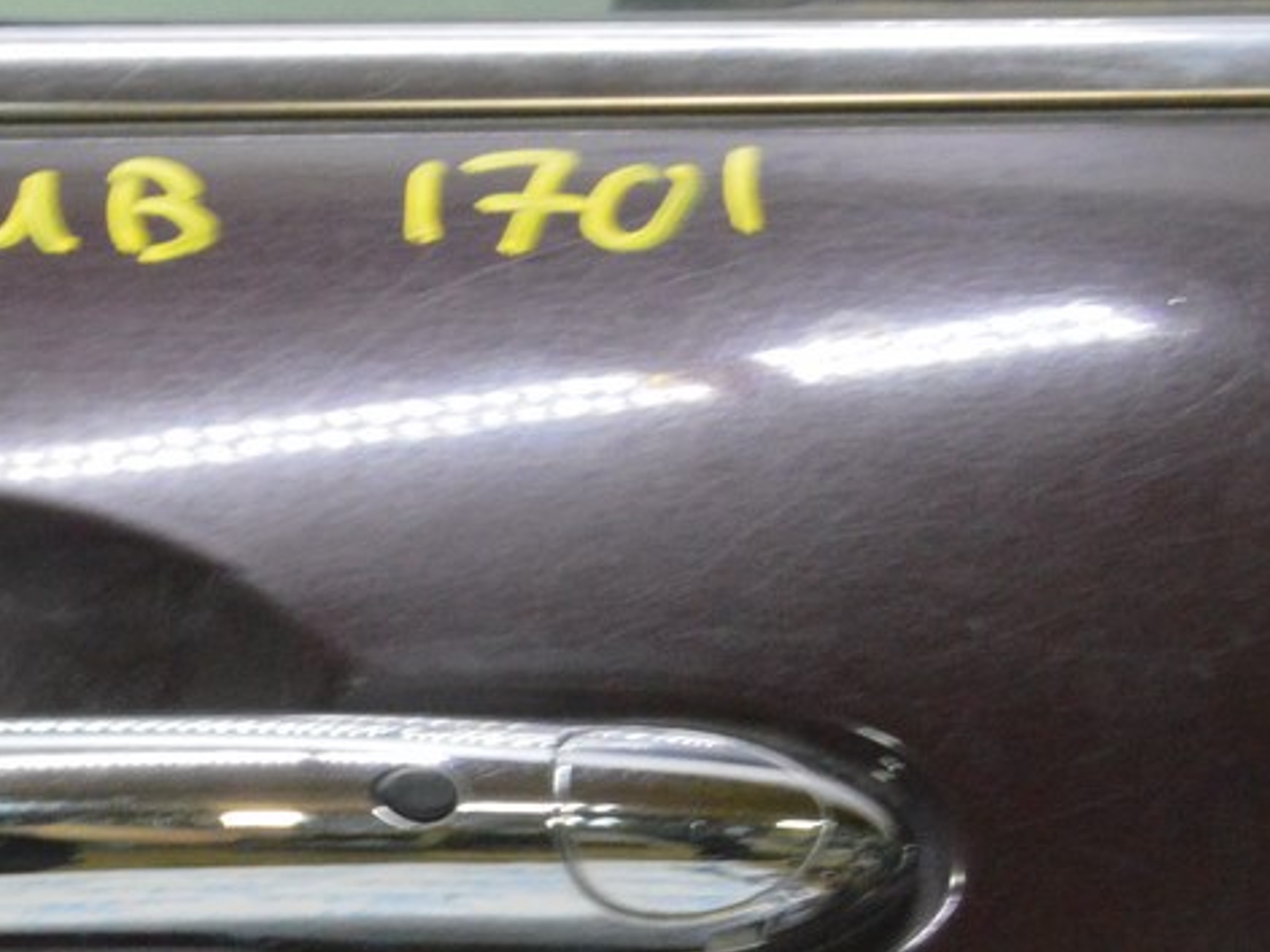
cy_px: 881
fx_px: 4365
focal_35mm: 119
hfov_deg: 16.1
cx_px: -86
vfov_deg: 12.3
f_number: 20
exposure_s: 1/20
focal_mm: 38
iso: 6400
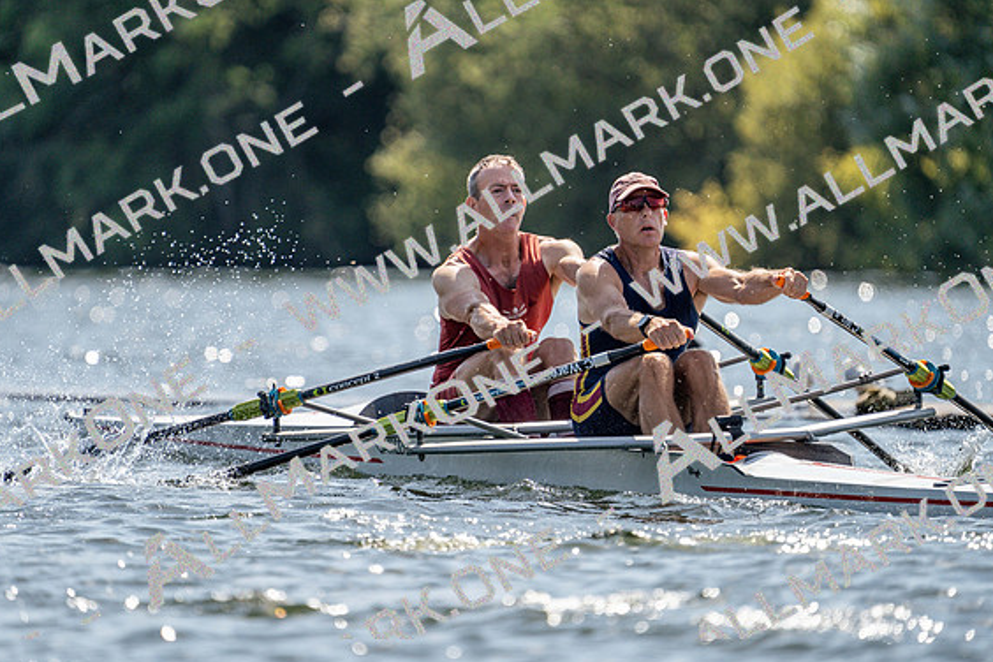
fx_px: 17018
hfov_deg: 3.3
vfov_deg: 2.2
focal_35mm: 617
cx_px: 502
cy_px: 337
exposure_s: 1/2000
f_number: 6.3
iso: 400
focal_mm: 600
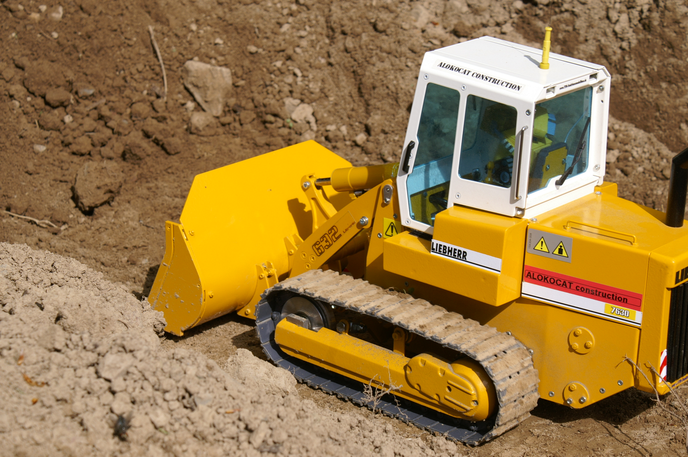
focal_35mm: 90
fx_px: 1717
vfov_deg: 15.1
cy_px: 228
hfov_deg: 22.7
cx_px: 344
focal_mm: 60
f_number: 11
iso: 100
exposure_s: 1/250
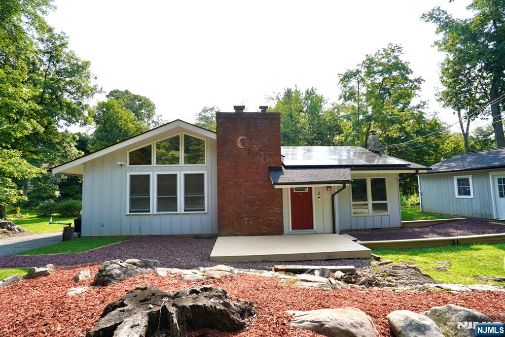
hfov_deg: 96.7
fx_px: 225
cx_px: 252
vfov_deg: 73.8
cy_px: 168
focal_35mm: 16
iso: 100
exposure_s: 1/200
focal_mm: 16
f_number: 7.1
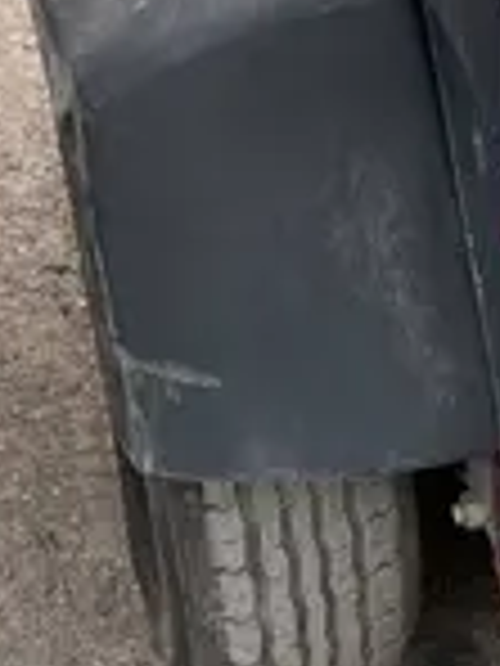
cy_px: -259
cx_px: 829
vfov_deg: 14.5
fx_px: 2484
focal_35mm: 129
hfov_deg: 10.9
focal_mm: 4.2
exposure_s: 1/230
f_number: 1.6
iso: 40
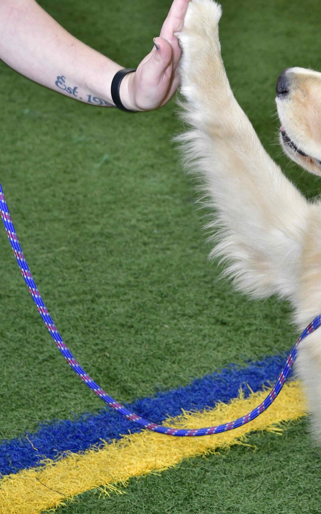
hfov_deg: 12.3
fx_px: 1483
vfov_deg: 19.6
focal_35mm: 106
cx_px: 211
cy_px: 213
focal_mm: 48
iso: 800
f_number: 6.3
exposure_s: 1/100
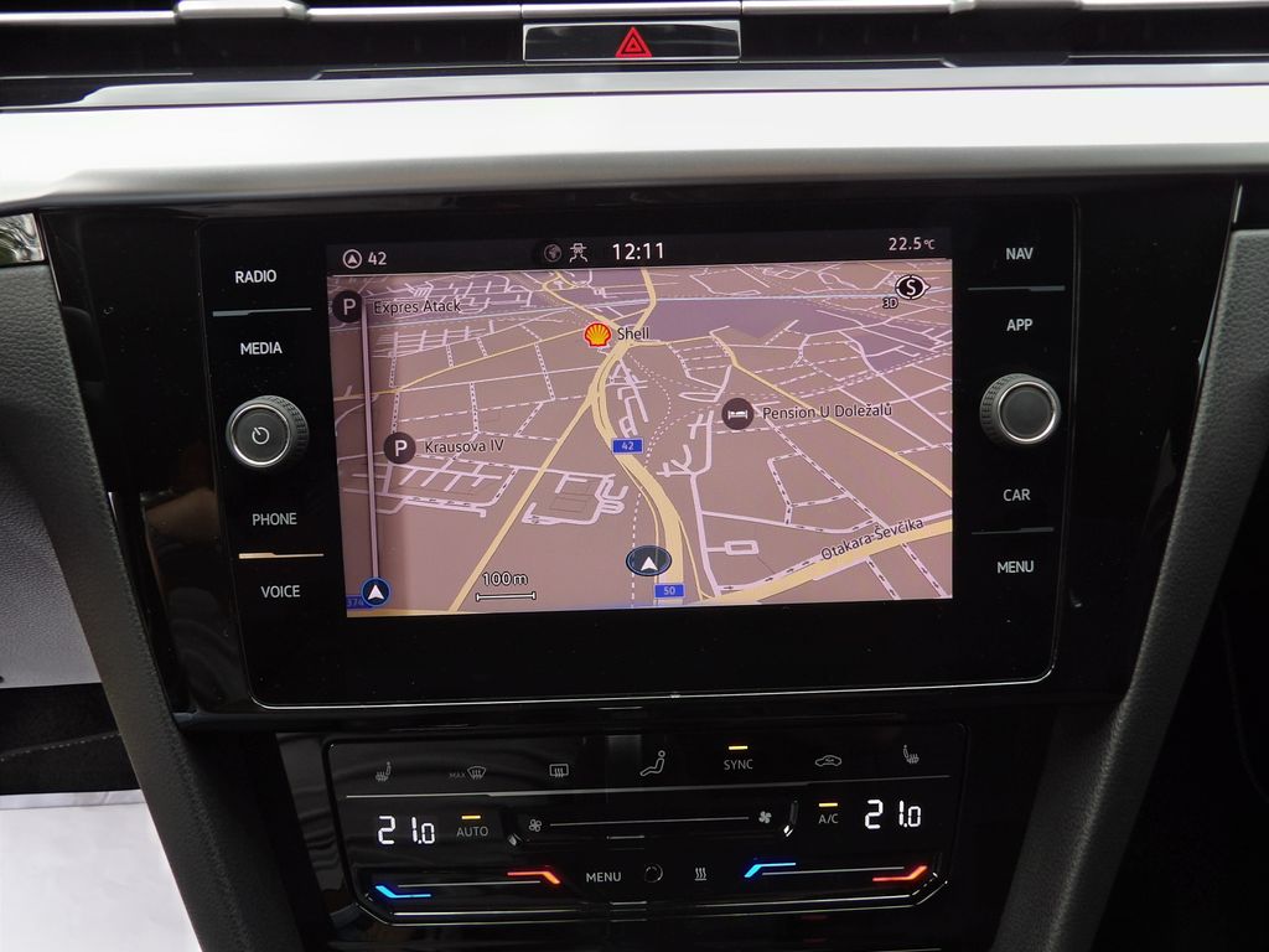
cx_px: 634
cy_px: 476
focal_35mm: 28
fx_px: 1026
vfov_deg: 49.7
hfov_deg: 63.4
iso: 100
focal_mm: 5
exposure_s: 1/36
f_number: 3.4
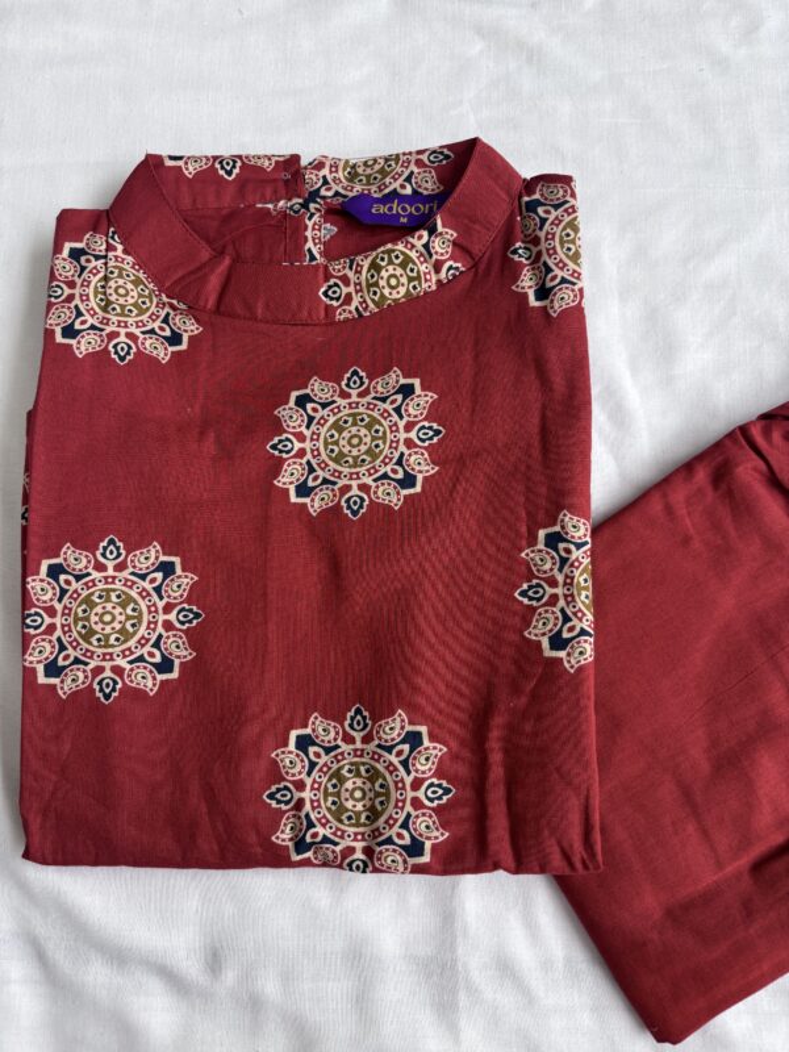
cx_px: 394
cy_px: 526
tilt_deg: -78.5
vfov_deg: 67.3
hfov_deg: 53.1
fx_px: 790
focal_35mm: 26
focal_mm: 5.96
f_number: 1.6
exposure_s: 1/615
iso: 50
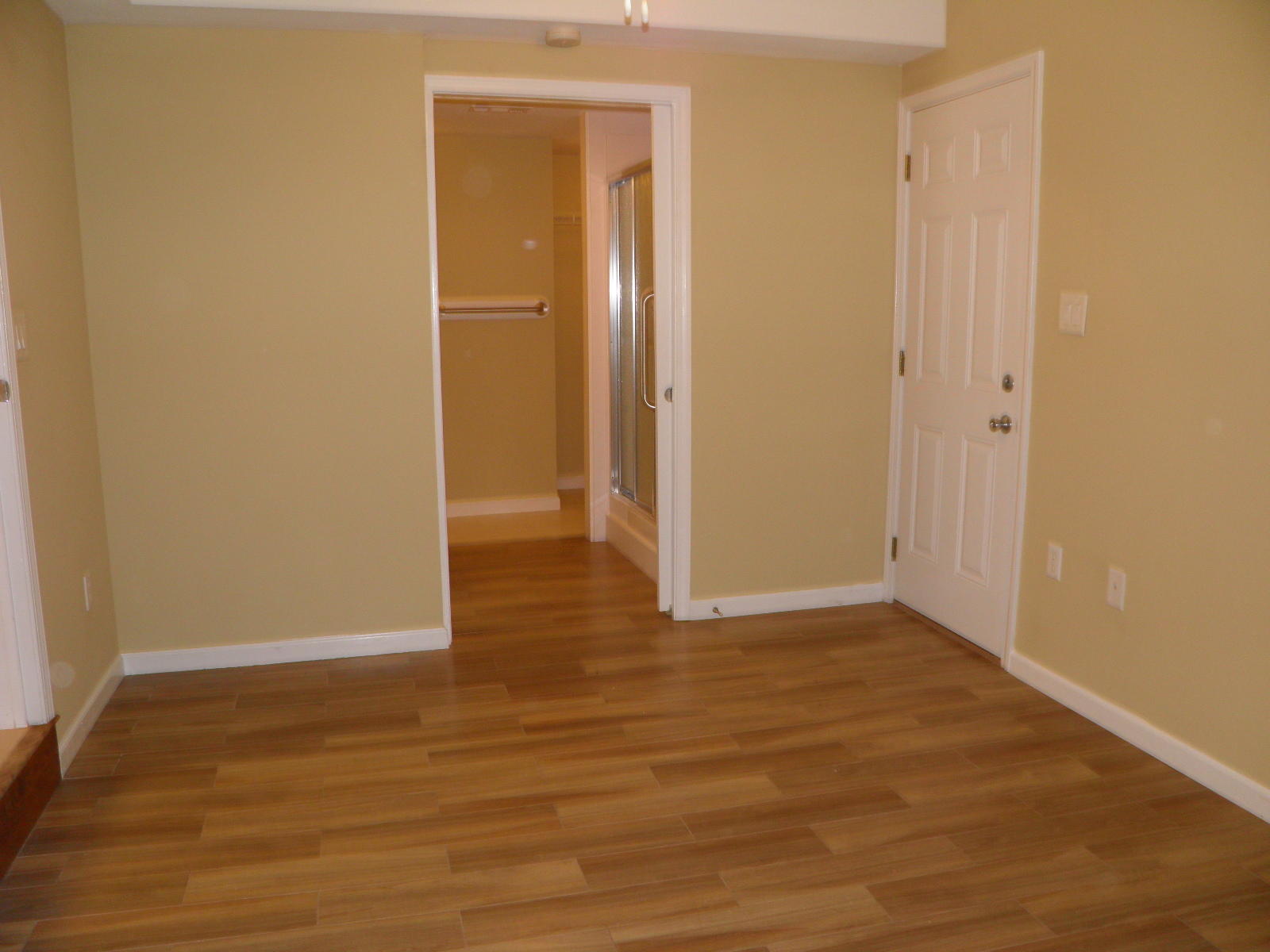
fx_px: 1027
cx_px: 635
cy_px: 476
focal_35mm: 28
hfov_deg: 63.4
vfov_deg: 49.7
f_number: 2.8
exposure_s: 1/30
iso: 100
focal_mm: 4.9
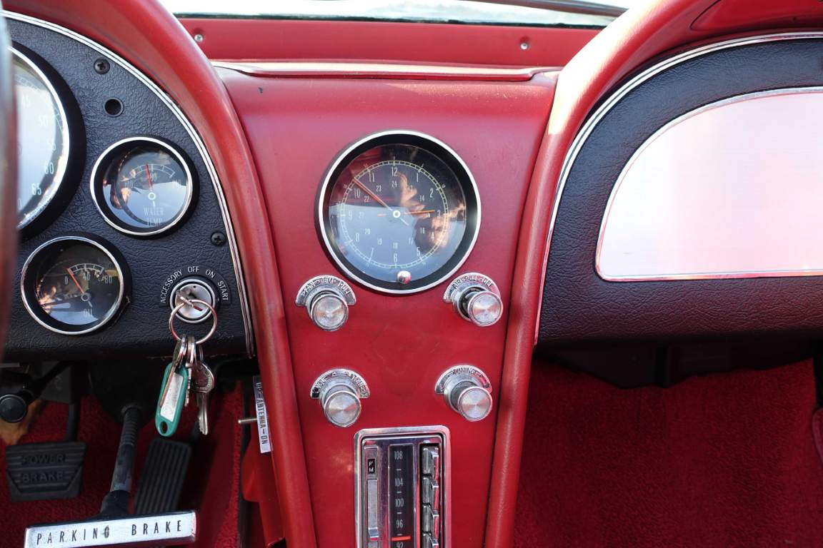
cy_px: 274
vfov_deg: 40.0
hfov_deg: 57.2
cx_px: 412
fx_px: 754
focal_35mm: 33
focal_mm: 12.06
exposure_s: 1/80
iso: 125
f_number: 3.2
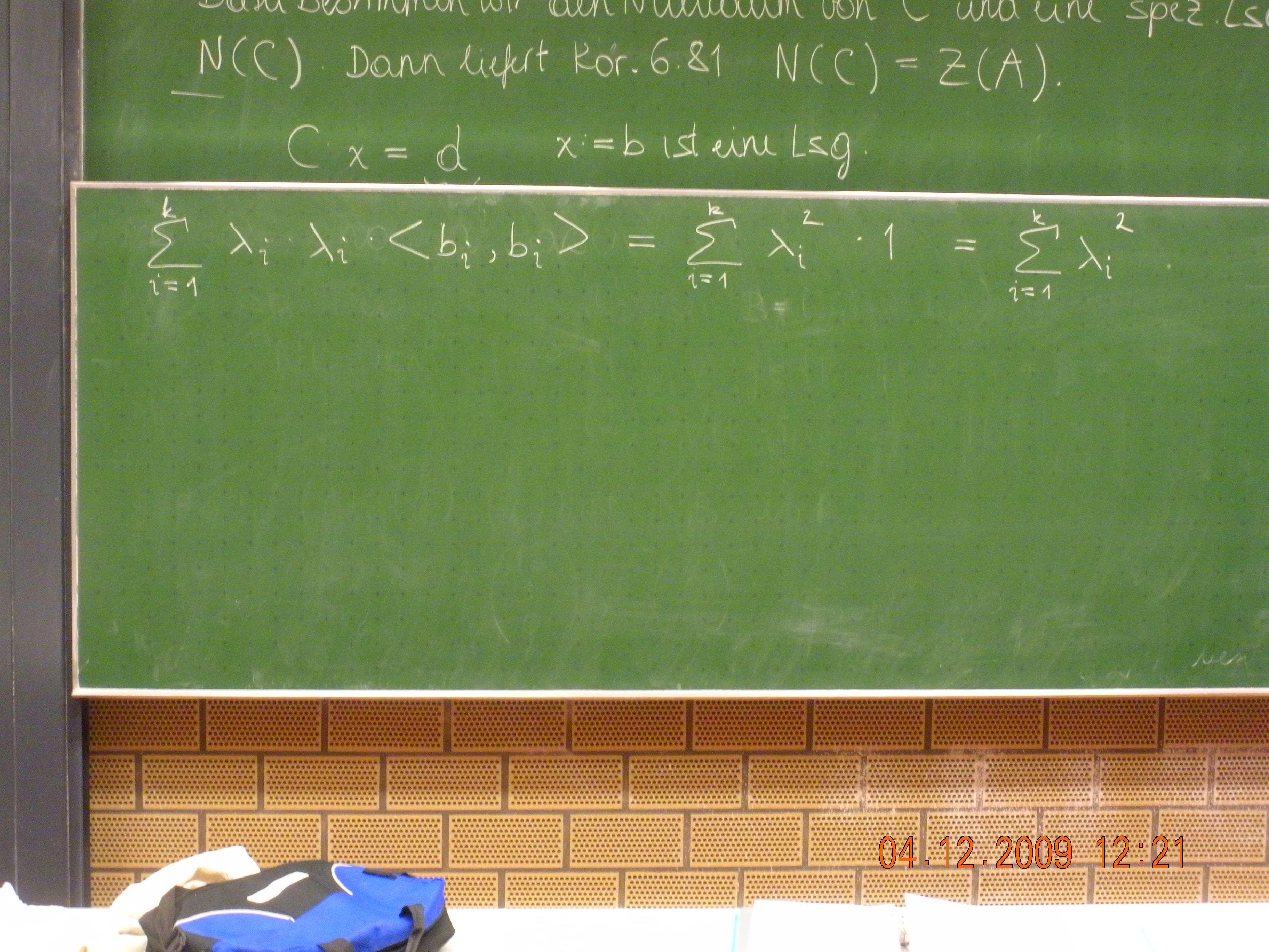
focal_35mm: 64
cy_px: 476
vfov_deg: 22.9
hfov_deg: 30.3
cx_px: 634
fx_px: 2346
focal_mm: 11.2
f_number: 4.6
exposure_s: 1/8
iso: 467
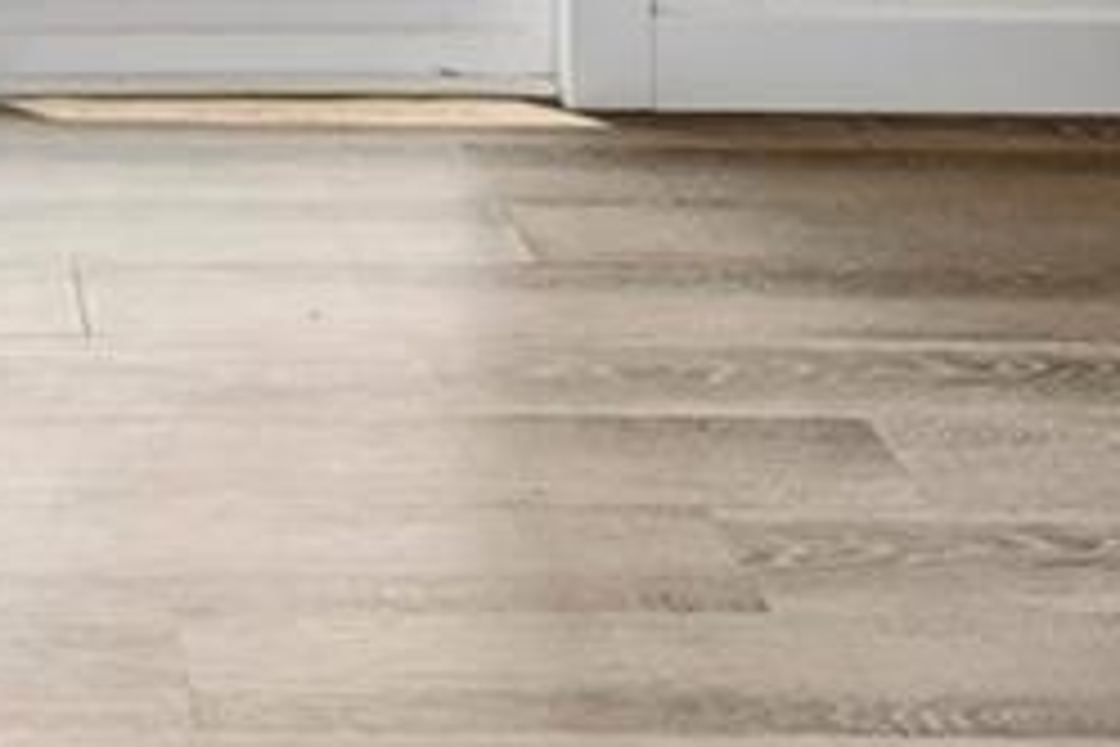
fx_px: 2800
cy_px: -878
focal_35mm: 90
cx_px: -171
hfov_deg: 21.3
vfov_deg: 12.7
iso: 80
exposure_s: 1/15
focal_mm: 14
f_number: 10
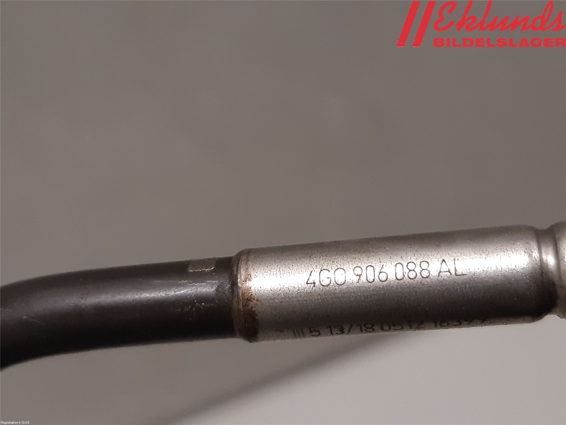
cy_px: 212
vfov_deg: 53.1
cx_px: 283
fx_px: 425
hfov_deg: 67.3
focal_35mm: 26
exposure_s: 1/50
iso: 125
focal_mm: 3.93
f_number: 1.7
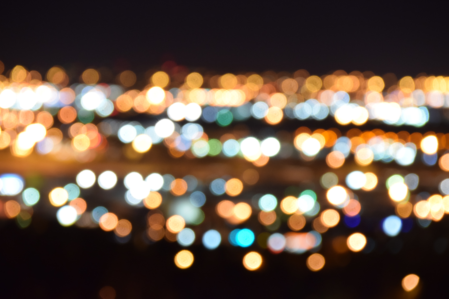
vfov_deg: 4.2
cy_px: 150
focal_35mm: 330
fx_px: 4116
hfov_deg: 6.2
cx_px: 224
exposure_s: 1
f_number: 8
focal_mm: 220
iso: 1250
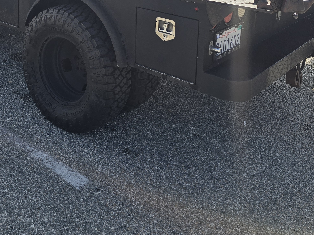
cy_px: 0
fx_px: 426
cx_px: 94
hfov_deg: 39.7
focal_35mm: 47
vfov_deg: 28.9
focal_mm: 6.3
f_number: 1.7
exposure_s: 1/900
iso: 12
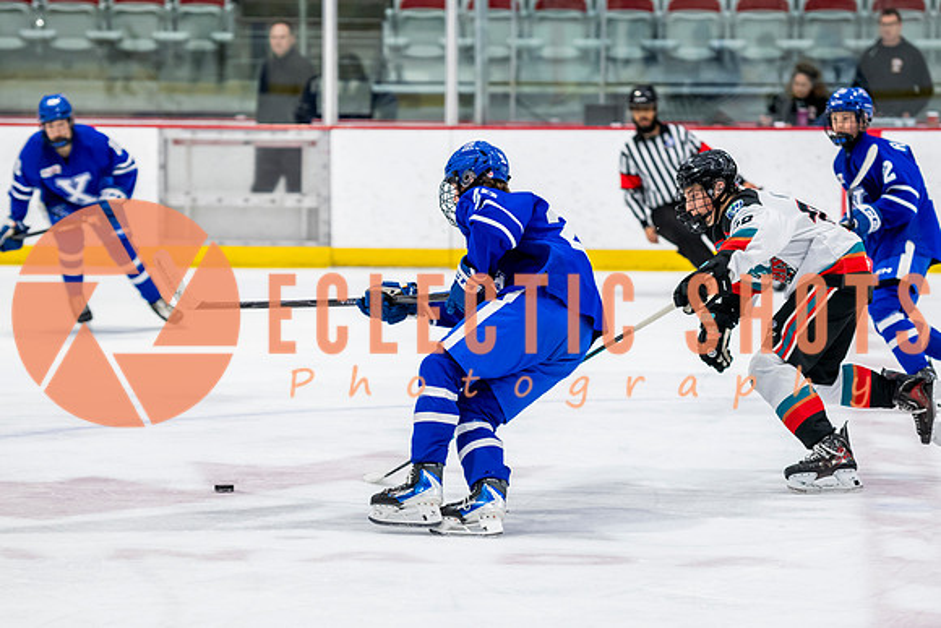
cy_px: 353
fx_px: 4042
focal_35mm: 155
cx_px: 492
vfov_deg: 8.9
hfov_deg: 13.3
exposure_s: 1/800
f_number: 3.2
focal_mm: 112
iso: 1600
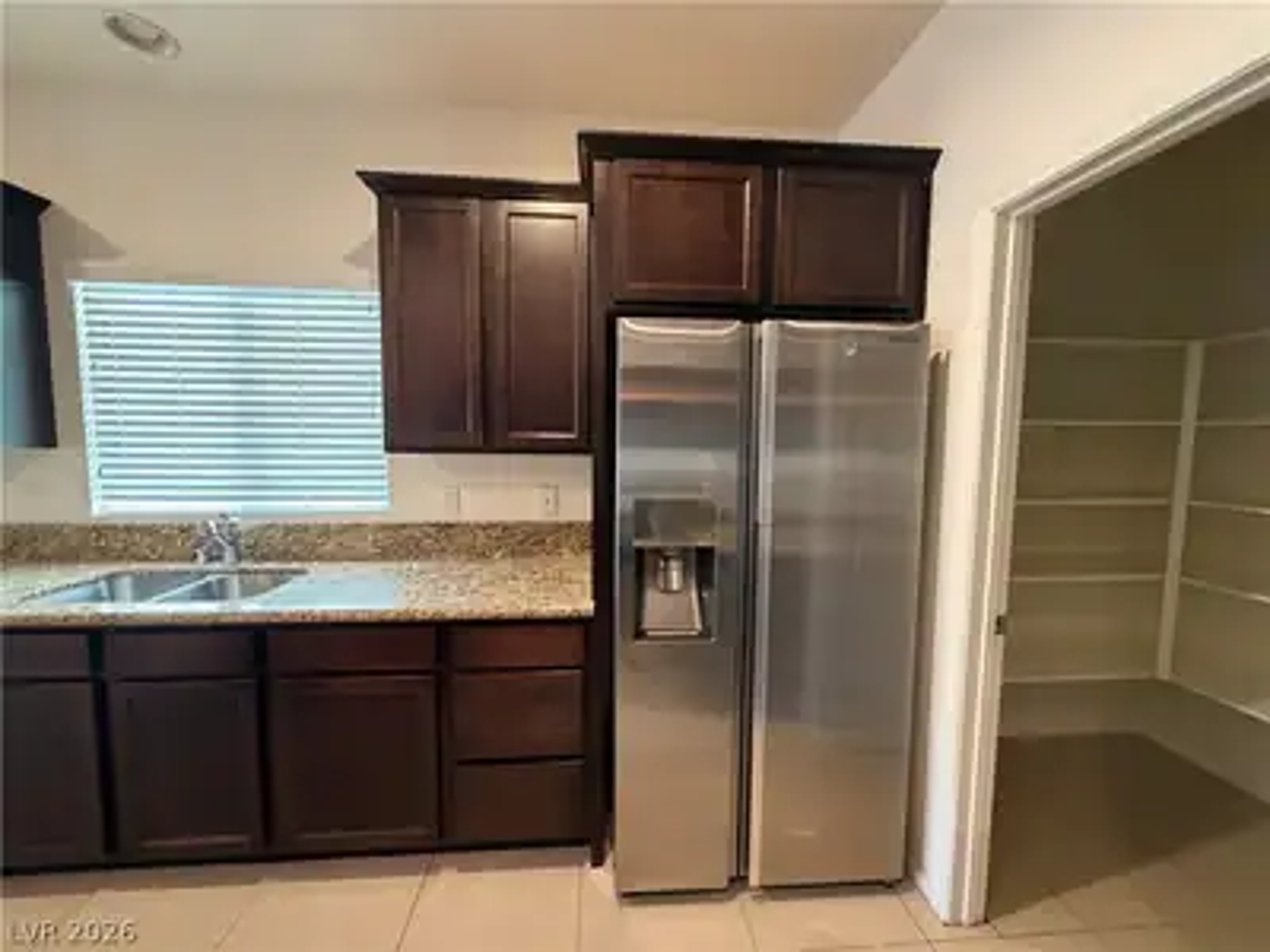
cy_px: 476
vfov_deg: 85.7
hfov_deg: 102.1
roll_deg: +0.1
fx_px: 514
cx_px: 635
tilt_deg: -4.4
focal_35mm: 14
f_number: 2.2
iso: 640
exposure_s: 1/60
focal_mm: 2.22
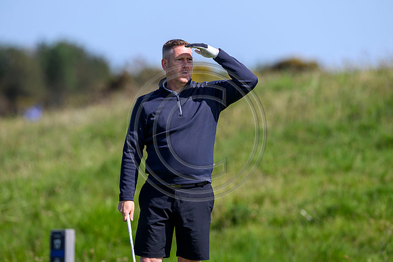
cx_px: 196
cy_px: 131
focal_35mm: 400
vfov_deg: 3.4
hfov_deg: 5.2
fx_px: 4367
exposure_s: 1/4000
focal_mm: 400
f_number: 4.5
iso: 500
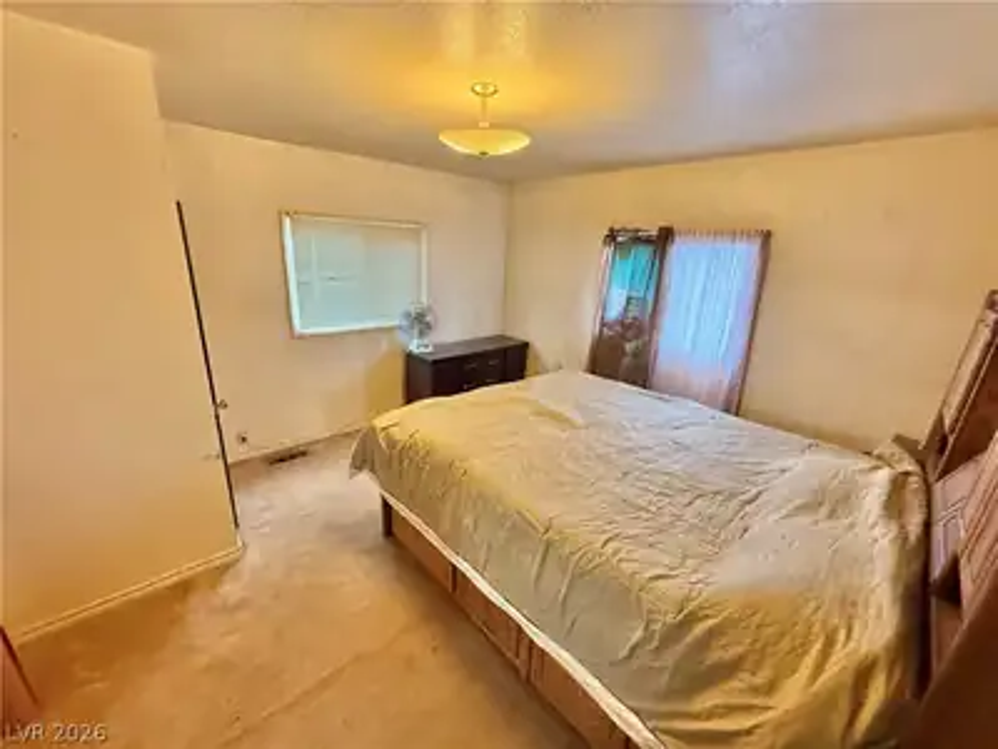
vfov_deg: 85.7
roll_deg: -3.2
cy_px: 374
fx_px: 404
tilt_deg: -17.4
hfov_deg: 102.1
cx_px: 499
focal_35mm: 14
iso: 400
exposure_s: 1/60
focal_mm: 2.22
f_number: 2.2
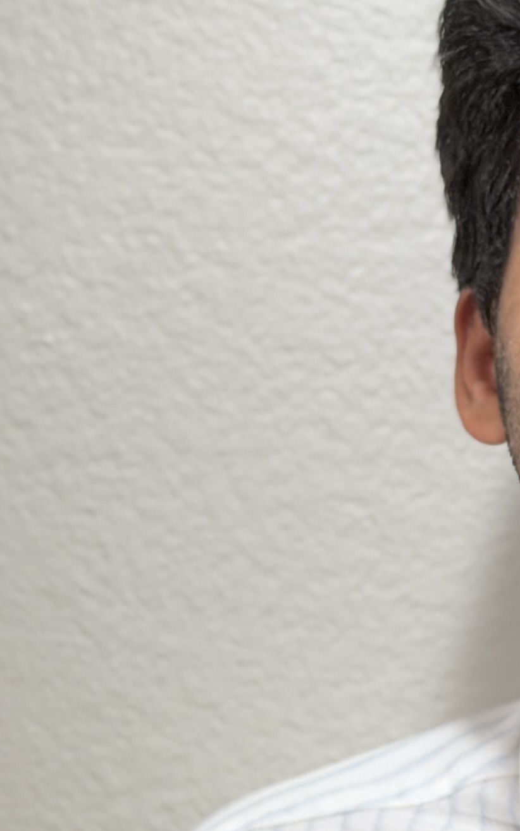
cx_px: 754
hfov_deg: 8.2
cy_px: 586
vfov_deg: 13.4
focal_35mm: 156
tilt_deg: +3.9
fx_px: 3537
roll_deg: -0.5
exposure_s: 1/60
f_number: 1.78
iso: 80
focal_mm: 6.76
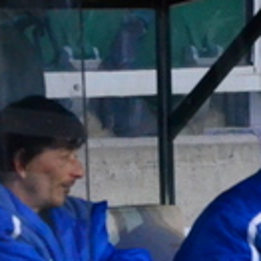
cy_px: 307
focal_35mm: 1573
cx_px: 329
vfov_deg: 1.1
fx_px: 13418
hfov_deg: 1.1
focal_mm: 180
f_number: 5.6
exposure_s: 1/500
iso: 3200
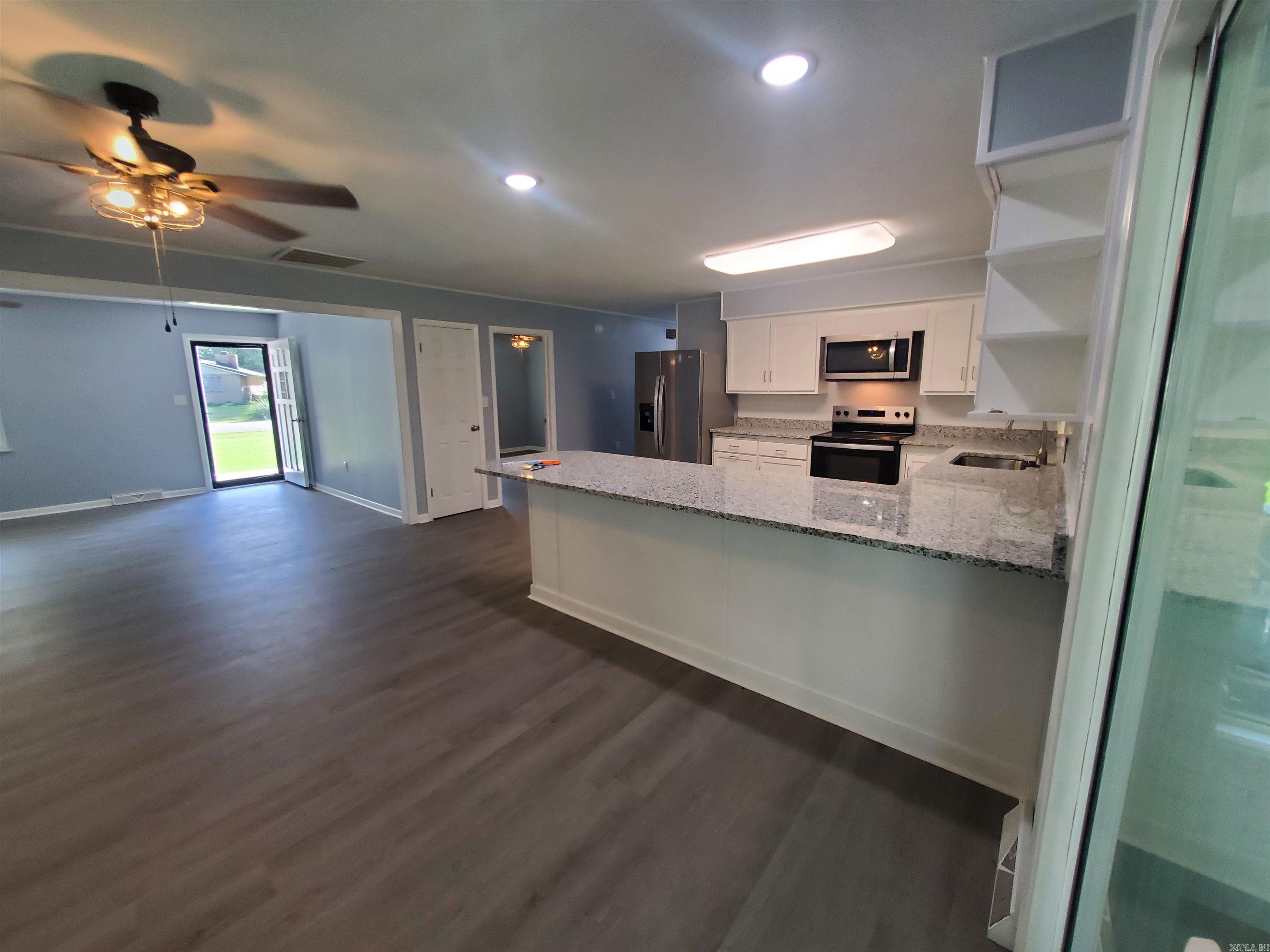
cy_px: 476
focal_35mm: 13
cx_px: 635
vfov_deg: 89.9
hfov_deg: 106.2
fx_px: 477
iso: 125
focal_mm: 1.8
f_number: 2.2
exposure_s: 1/60
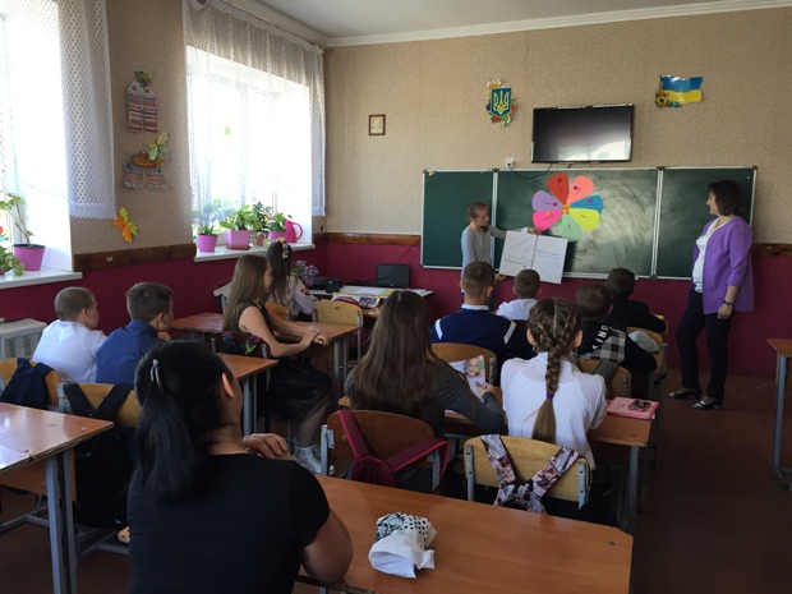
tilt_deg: -9.1
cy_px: 297
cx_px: 396
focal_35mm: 29
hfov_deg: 61.7
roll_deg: +0.5
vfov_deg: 48.2
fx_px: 664
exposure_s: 1/33
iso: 32
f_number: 2.2
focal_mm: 4.15
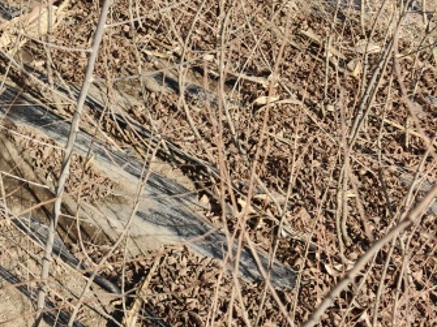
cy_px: 38
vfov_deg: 25.8
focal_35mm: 55
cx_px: -12
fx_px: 694
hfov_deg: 31.9
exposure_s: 1/2109
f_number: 1.6
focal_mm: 6.06
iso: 50
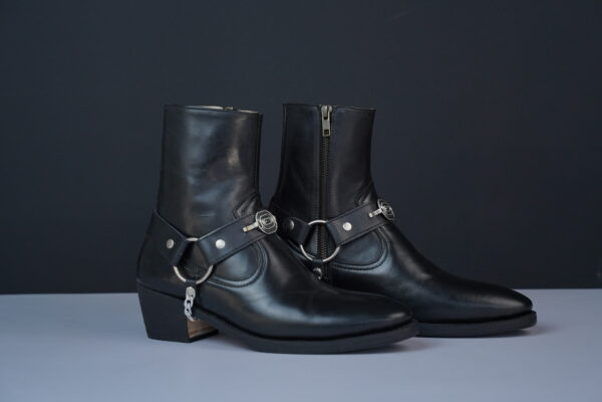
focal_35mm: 70
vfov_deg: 19.5
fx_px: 1170
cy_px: 201
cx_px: 301
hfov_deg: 28.8
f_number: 6.3
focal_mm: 70
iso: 500
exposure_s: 1/200
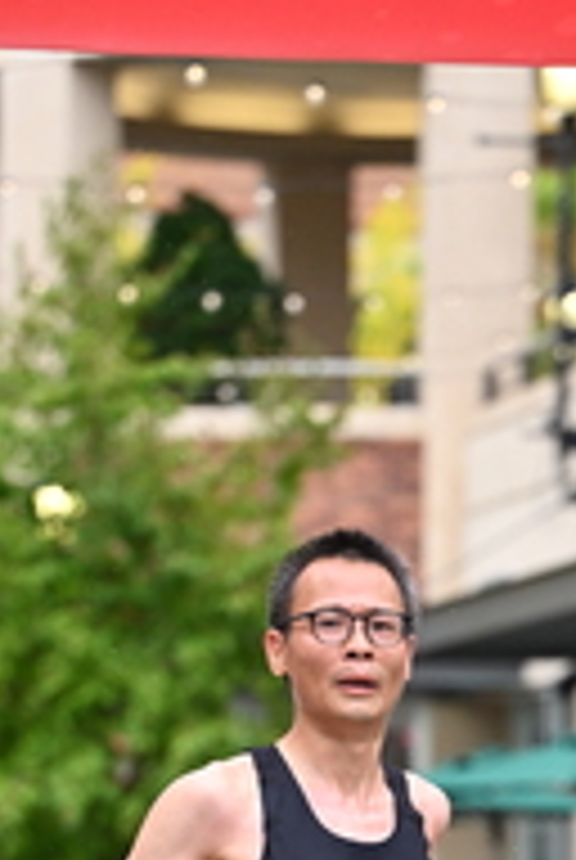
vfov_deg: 7.2
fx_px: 6743
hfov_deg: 4.9
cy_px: 1031
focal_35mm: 282
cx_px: 524
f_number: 2.8
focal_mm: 98
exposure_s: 1/1600
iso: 1250
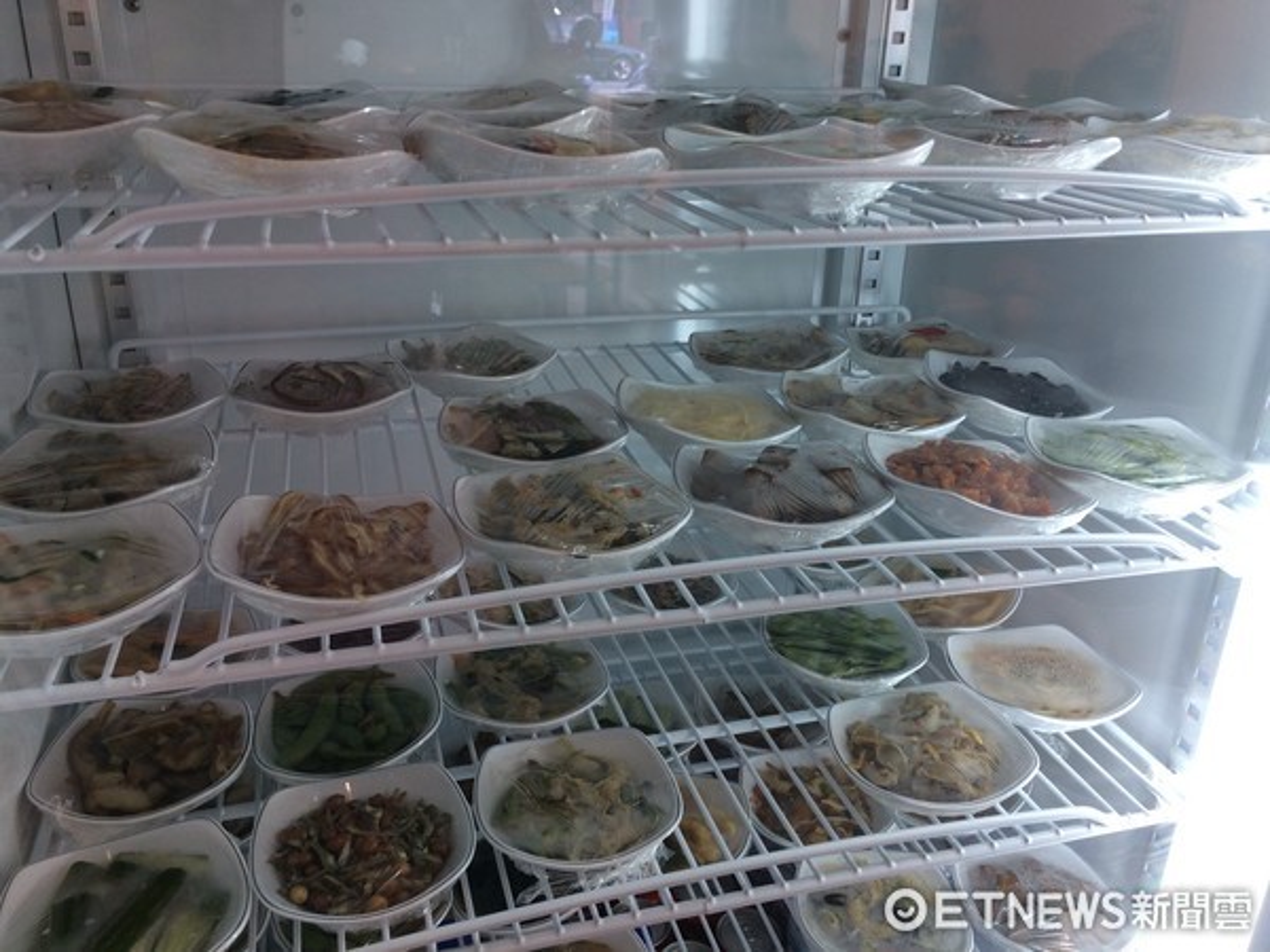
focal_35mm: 29
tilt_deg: -21.4
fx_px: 1064
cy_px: 476
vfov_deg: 48.2
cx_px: 635
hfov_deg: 61.7
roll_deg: -2.9
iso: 40
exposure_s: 1/60
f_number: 2.2
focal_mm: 4.15
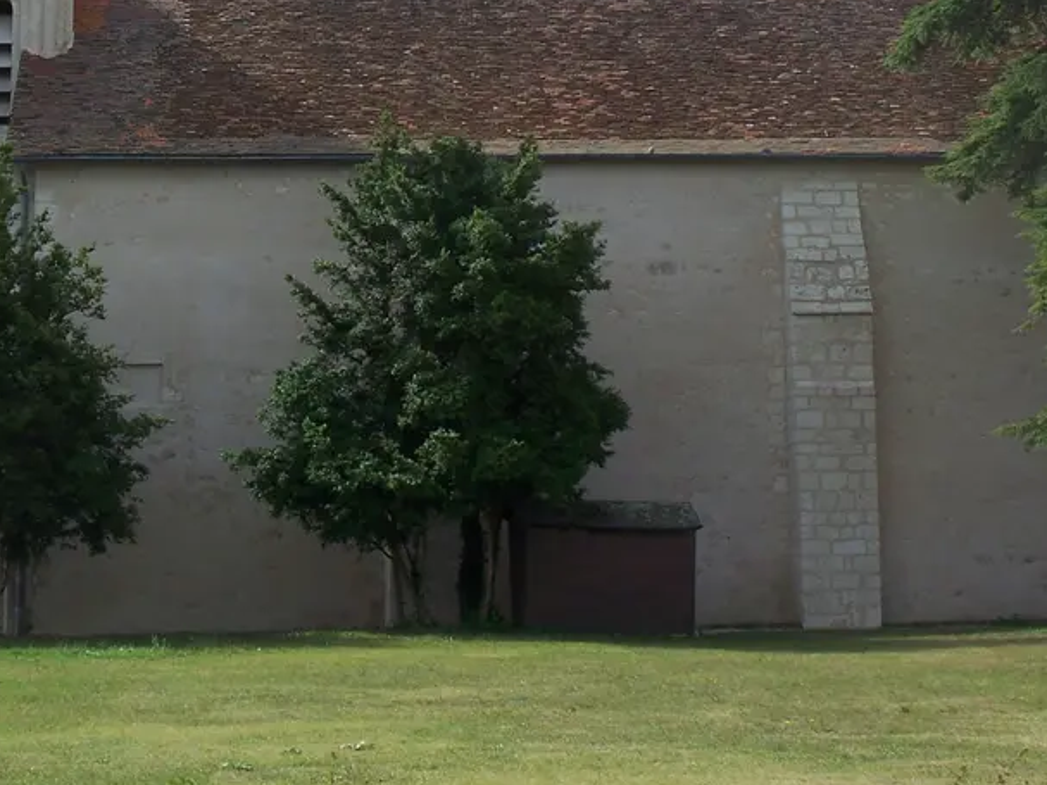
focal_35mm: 78
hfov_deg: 25.0
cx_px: 428
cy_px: 26
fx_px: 2359
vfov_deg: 18.5
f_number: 4
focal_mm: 7.8
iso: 64
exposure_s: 1/400
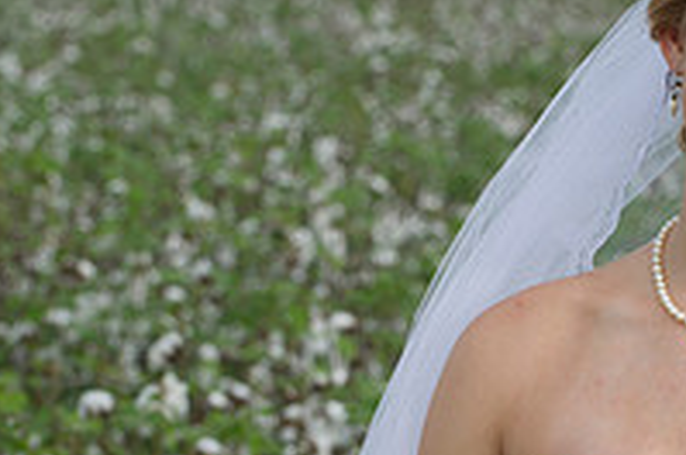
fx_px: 6430
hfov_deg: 6.1
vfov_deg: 4.0
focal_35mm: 338
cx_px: 517
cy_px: 431
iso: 200
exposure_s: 1/125
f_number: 7.1
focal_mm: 116
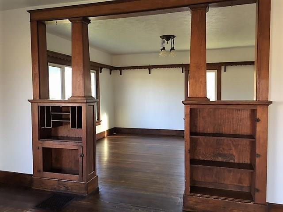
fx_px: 237
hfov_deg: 61.7
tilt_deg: -3.7
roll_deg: +1.0
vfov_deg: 48.2
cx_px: 142
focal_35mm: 29
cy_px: 106
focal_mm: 4.15
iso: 64
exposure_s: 1/30
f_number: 2.2
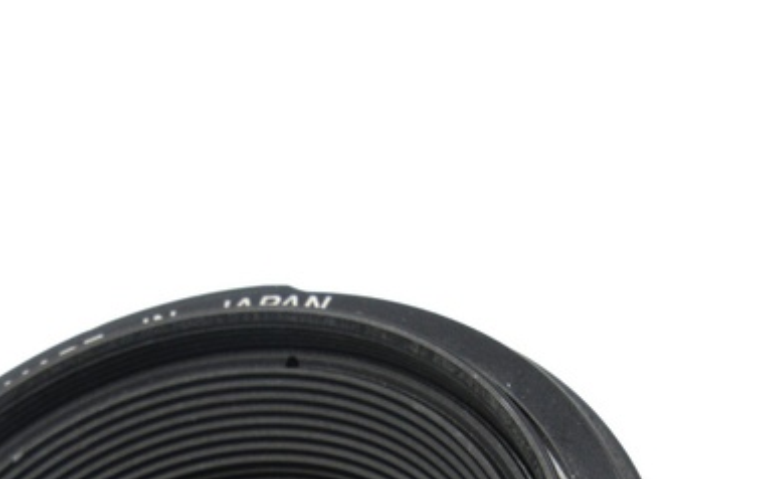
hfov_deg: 9.4
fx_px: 4634
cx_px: 215
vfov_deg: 5.9
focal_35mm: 222
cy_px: 667
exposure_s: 1/125
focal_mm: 55
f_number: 14
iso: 800
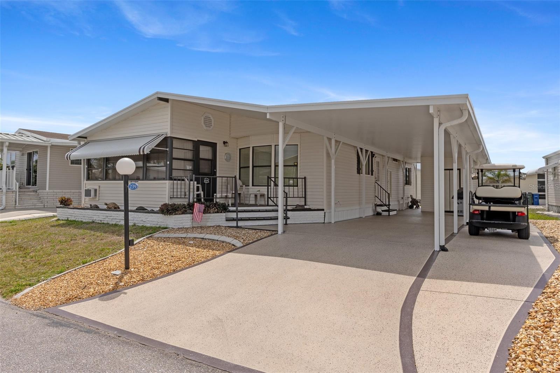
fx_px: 341
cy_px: 186
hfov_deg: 78.8
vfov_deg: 57.4
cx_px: 280
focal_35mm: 22
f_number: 8
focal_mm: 14.6
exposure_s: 1/320
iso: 100
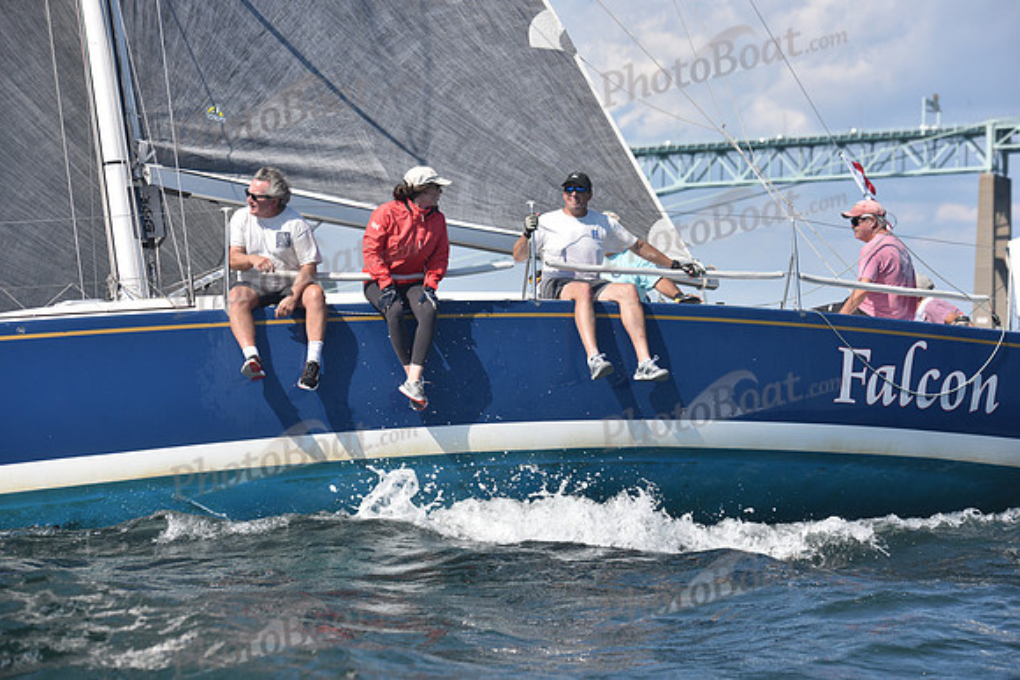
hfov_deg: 20.4
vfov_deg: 13.7
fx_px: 2834
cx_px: 510
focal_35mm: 100
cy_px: 340
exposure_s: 1/1000
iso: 250
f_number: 5
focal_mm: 100
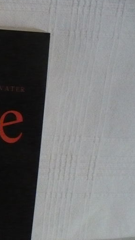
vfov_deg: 26.6
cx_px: -69
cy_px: 166
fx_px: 503
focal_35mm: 79
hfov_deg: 14.3
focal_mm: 6.1
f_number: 2.8
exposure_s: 1/8
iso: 800
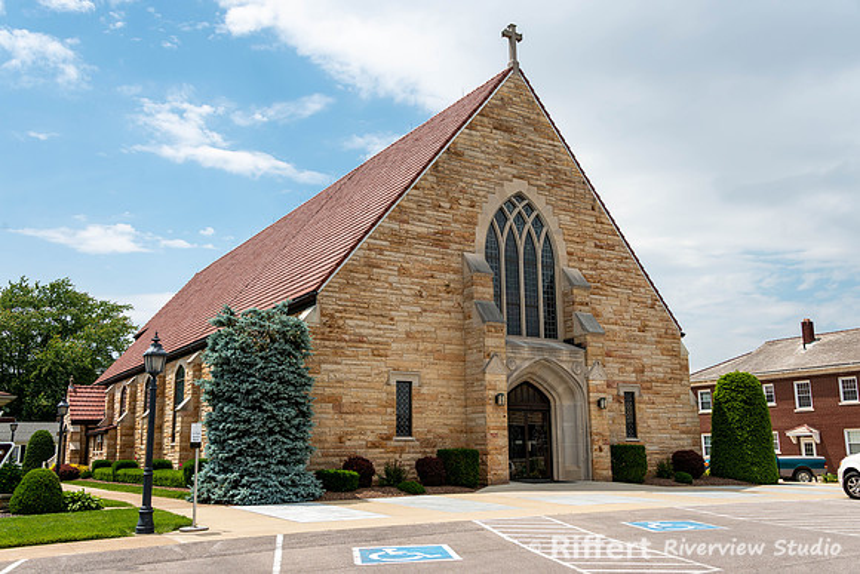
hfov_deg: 57.9
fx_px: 777
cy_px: 287
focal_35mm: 33
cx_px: 430
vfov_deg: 40.5
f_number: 7.1
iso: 100
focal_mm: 32
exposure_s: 1/500
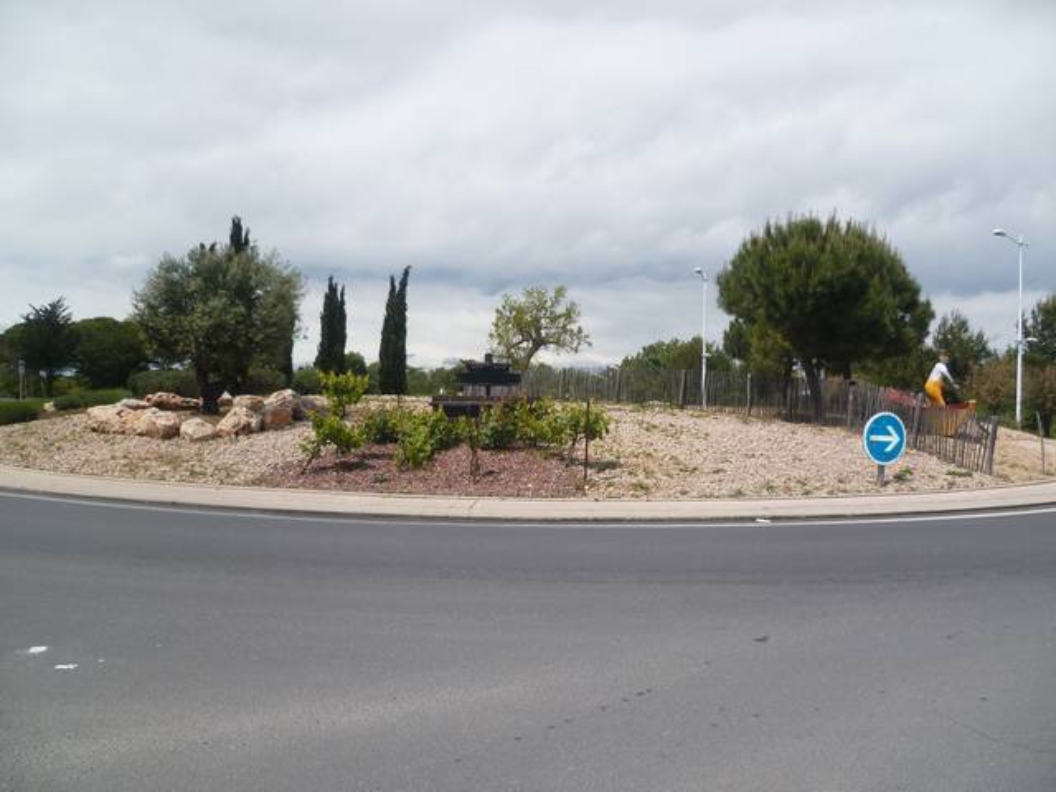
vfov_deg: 49.7
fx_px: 854
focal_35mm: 28
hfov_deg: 63.4
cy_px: 396
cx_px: 528
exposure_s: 1/250
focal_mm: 5
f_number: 9
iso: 100
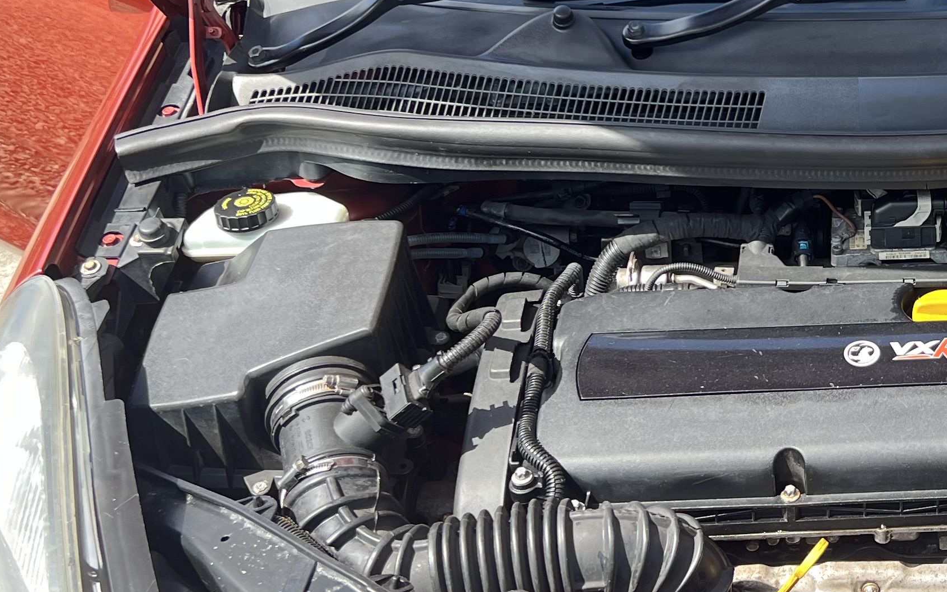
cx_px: 948
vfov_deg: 19.5
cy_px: 116
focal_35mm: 66
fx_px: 1703
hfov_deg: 29.1
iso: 50
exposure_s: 1/355
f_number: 1.5
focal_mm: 5.7
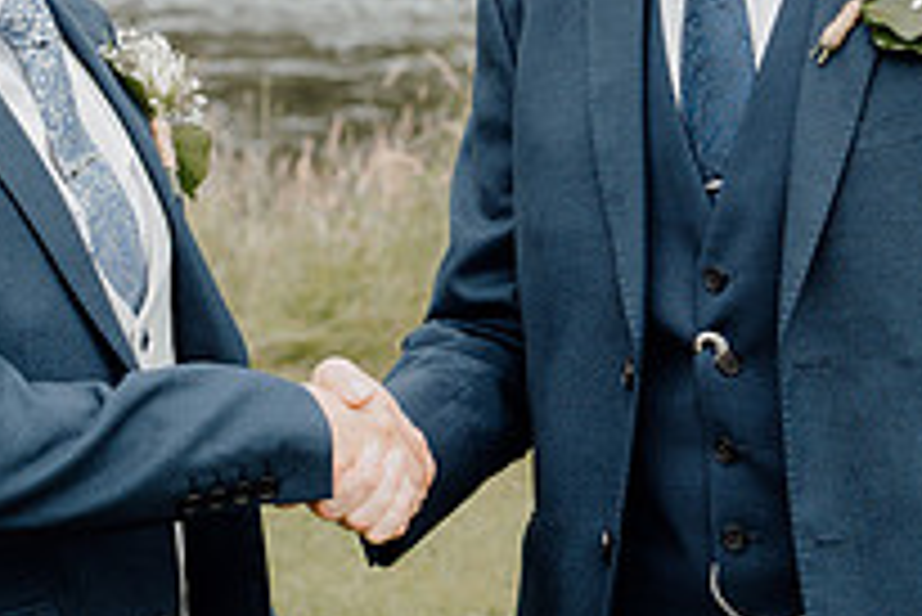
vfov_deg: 9.2
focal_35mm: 150
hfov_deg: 13.7
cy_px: 182
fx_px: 3844
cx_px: 387
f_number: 5
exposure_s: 1/200
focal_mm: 53
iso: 200
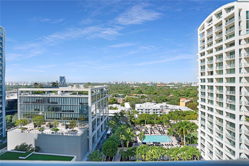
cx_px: 124
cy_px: 83
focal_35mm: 16
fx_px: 111
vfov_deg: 73.7
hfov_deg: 96.7
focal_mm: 16
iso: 400
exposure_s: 1/400
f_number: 8
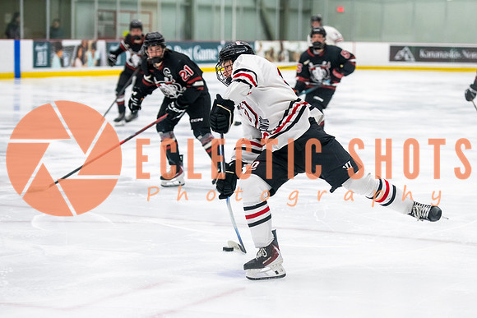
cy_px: 188
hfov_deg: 17.1
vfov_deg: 11.4
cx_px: 282
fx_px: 1589
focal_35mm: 120
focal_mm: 100
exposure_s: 1/800
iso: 2500
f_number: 3.2
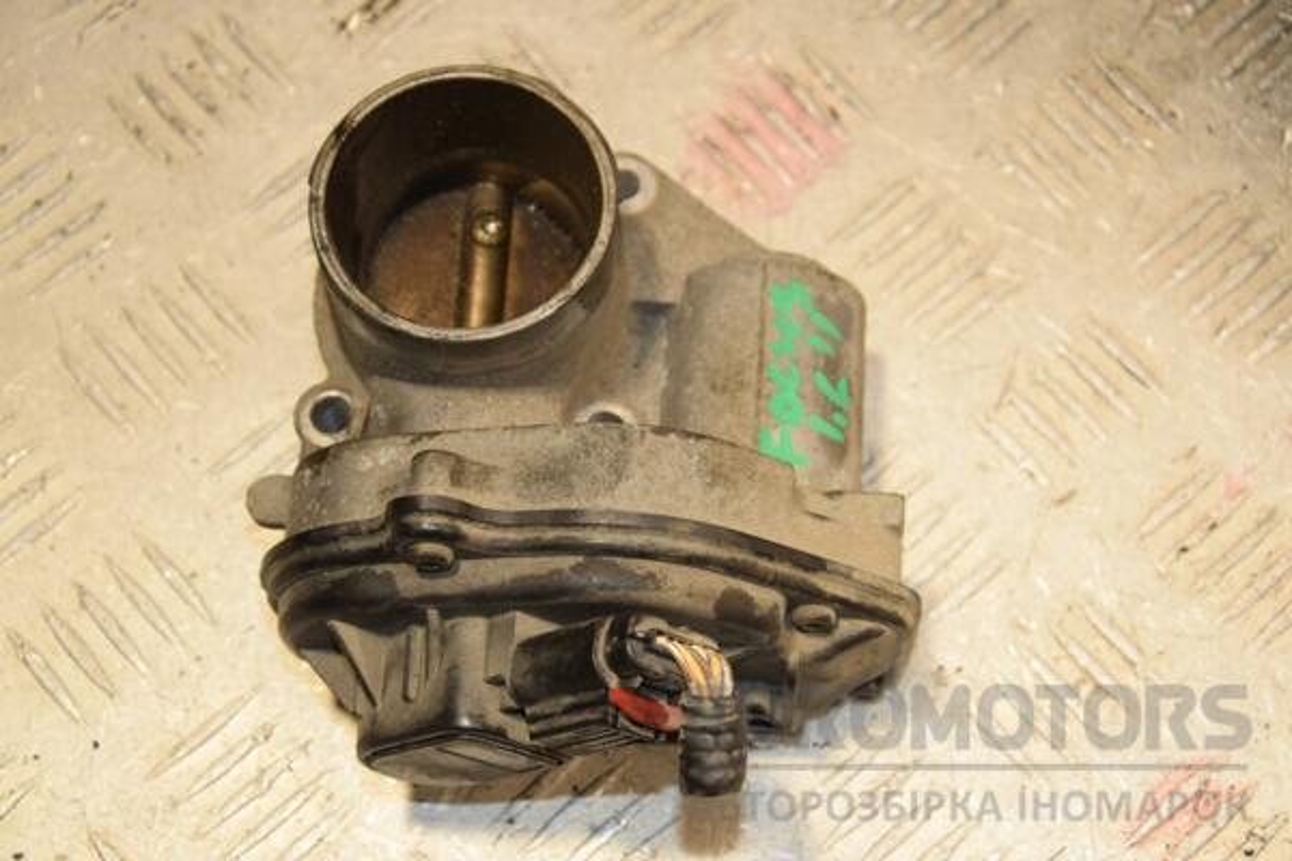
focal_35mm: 78
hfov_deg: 26.0
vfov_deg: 17.5
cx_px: 646
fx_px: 2799
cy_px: 430
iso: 800
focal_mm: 52
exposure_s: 1/200
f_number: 6.3
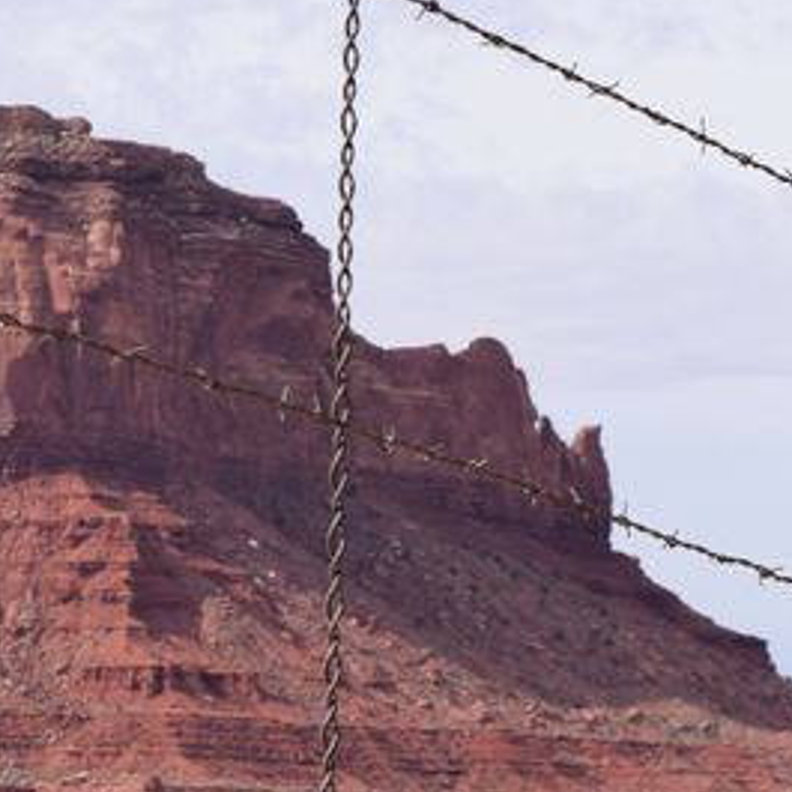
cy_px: 505
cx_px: -460
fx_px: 5980
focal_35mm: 231
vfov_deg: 7.6
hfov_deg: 7.4
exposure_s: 1/500
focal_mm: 40
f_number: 11
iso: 280
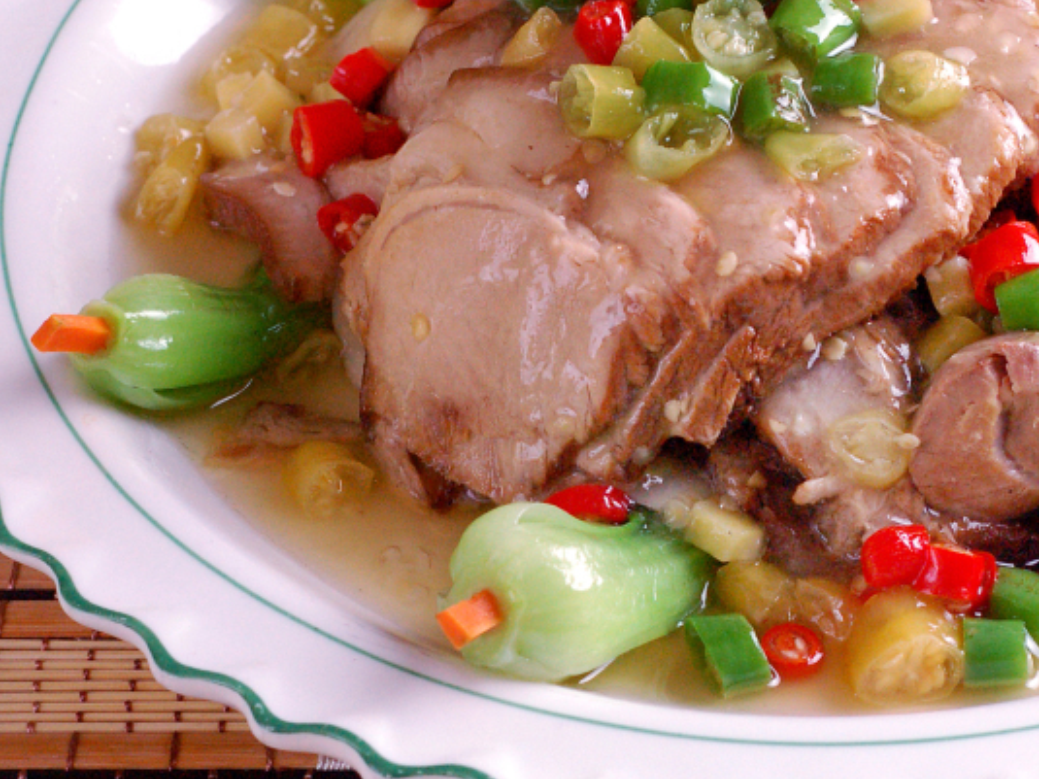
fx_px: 4141
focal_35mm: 138
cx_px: 860
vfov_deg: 10.7
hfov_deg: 14.2
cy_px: 236
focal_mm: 50
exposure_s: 1/500
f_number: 9
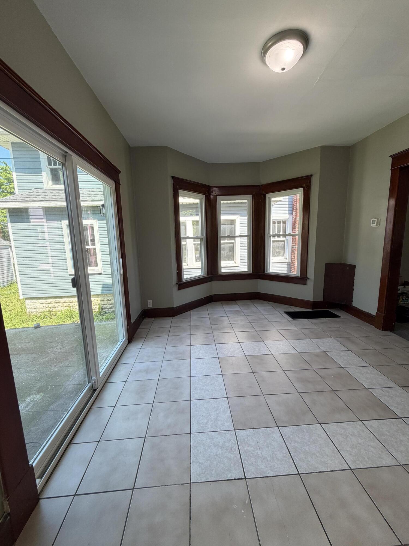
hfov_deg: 85.7
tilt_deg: -9.0
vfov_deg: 102.1
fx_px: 221
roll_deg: +1.7
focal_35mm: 14
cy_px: 273
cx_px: 204
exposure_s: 1/120
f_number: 2.2
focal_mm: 2.22
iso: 100
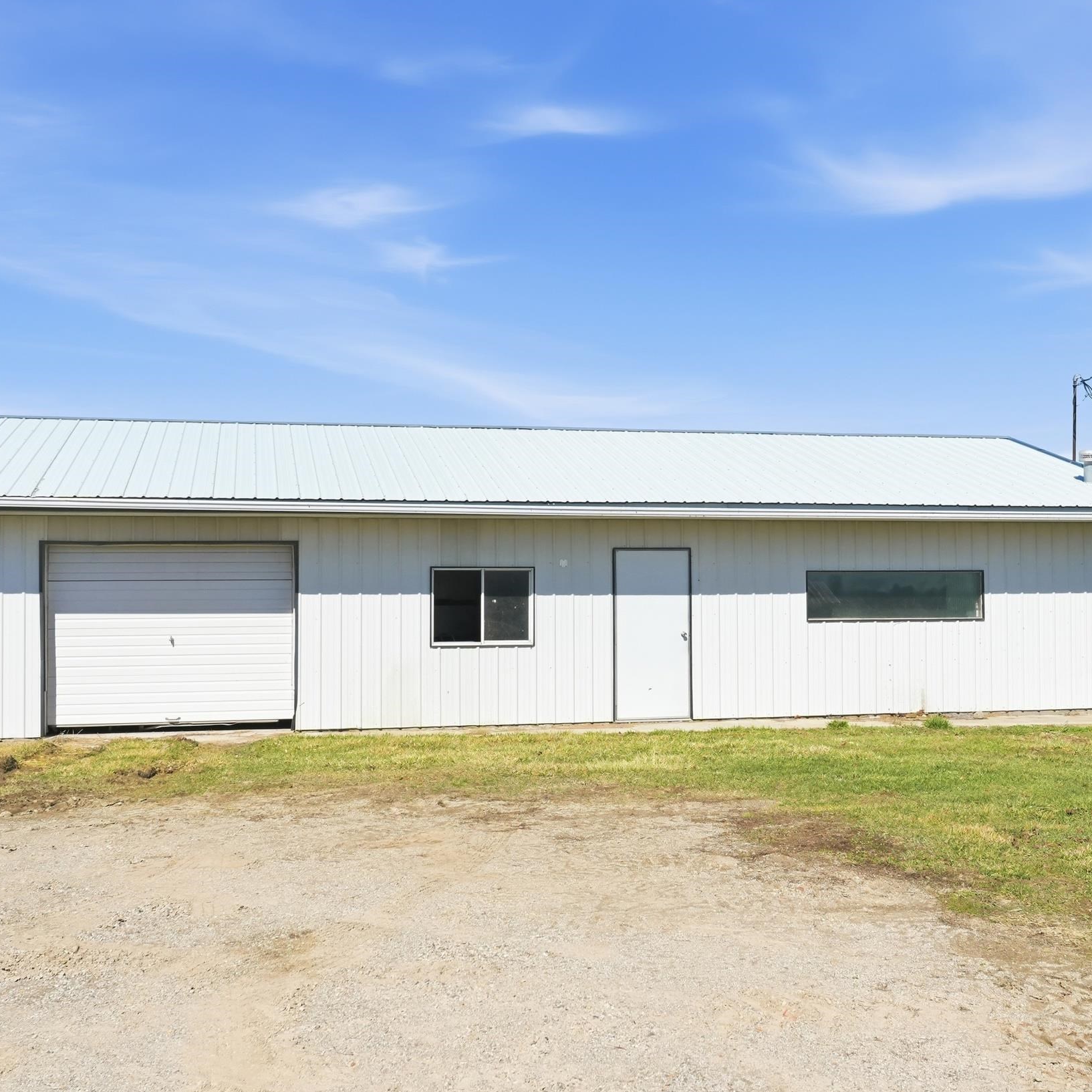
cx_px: 585
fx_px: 1392
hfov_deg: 42.8
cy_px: 552
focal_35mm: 39
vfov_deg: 42.8
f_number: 6.3
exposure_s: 1/4000
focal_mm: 20
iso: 1000
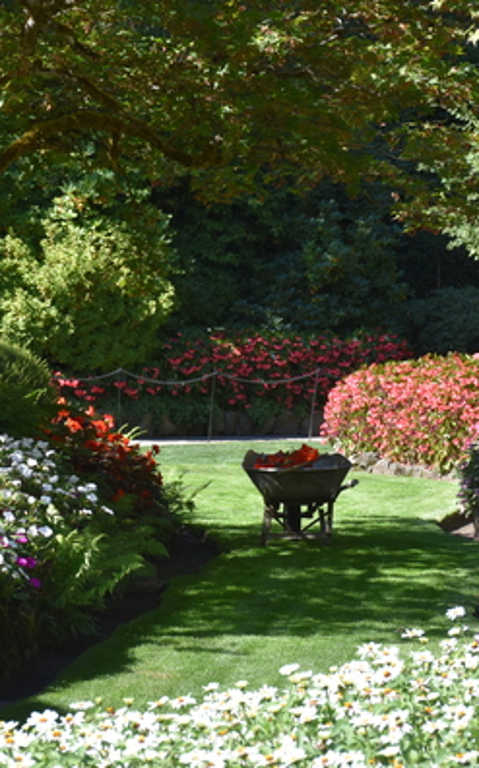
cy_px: 384
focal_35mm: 139
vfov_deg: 15.0
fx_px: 2908
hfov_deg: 9.4
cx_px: 229
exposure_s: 1/250
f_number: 8
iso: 200
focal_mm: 60
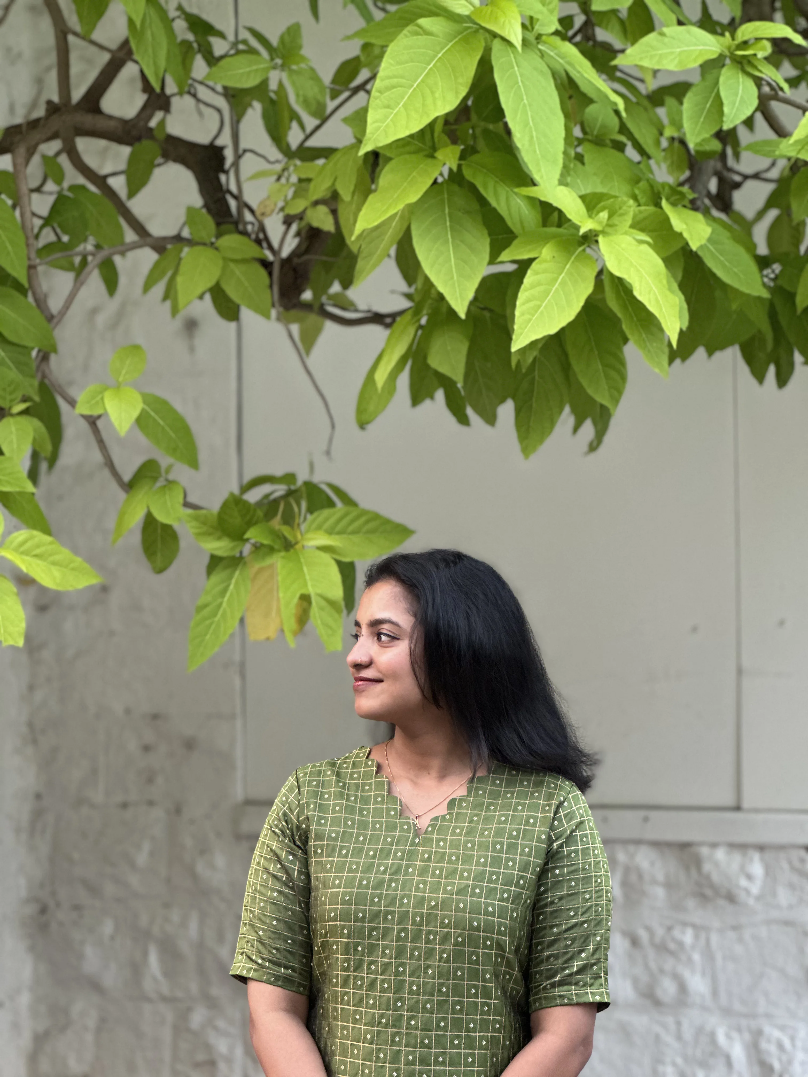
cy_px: 538
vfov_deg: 25.3
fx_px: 2396
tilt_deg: +3.4
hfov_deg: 19.1
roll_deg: -0.4
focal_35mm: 77
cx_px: 404
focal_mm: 9
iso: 320
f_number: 2.8
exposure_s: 1/40
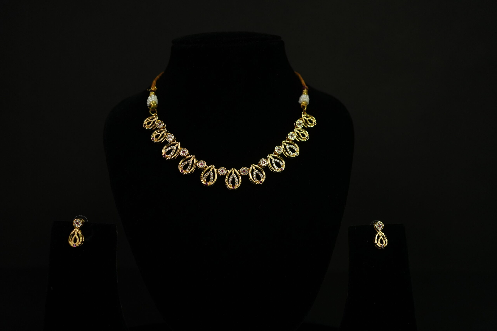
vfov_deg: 37.9
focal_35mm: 35
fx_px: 483
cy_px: 166
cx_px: 248
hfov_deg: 54.4
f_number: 4
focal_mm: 35
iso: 2000
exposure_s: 1/160
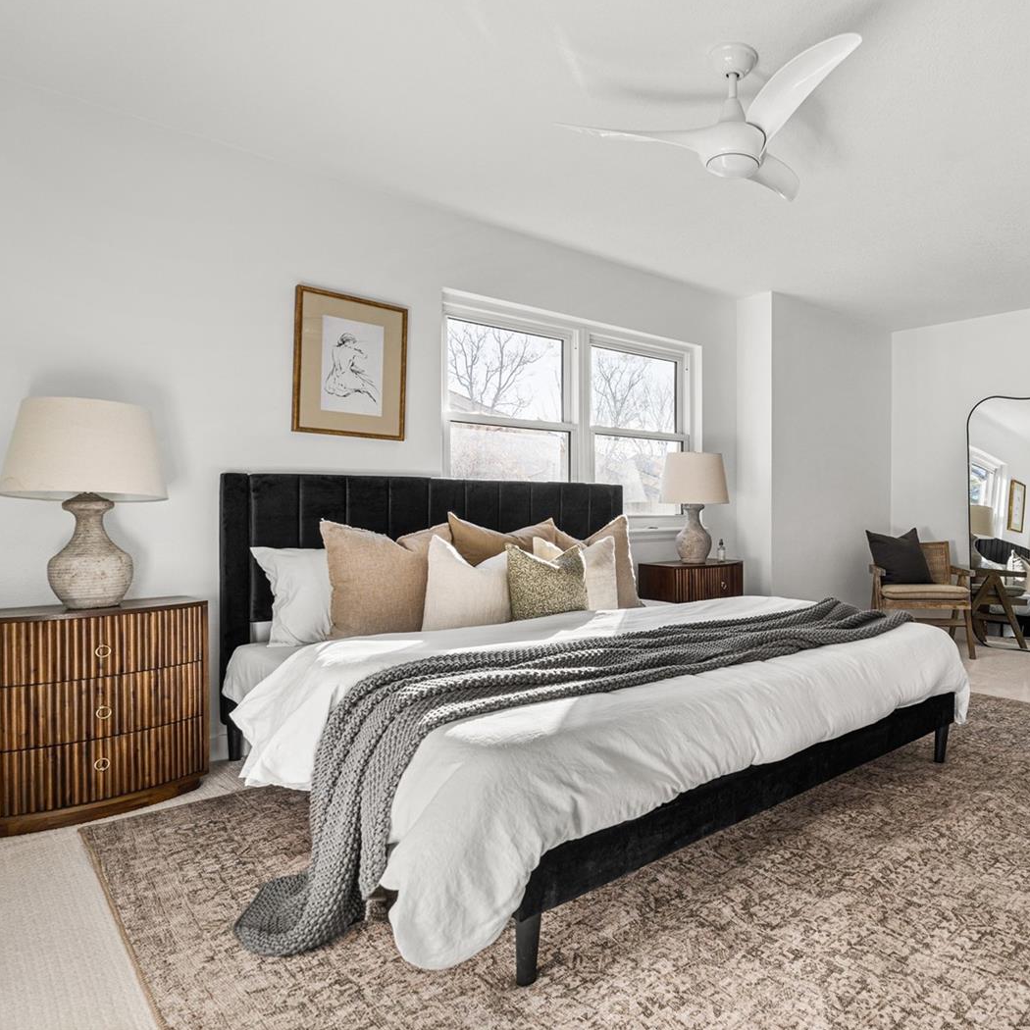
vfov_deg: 69.6
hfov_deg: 66.5
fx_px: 741
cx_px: 737
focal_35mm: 22
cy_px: 511
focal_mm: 17
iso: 320
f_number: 4
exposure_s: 1/100
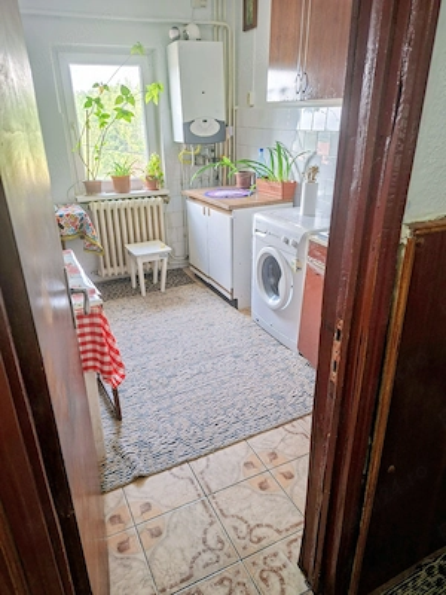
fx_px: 395
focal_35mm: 23
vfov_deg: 73.9
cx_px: 223
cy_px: 298
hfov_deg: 58.9
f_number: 1.8
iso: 250
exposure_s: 1/60
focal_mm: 5.54
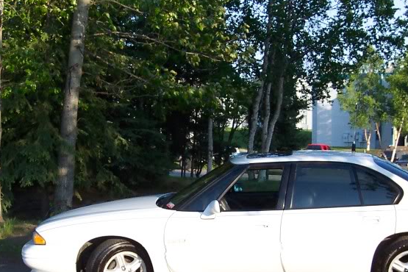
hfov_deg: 27.3
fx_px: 839
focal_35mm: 74
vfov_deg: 18.4
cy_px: 163
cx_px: 246
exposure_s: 1/700
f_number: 2.8
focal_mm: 8
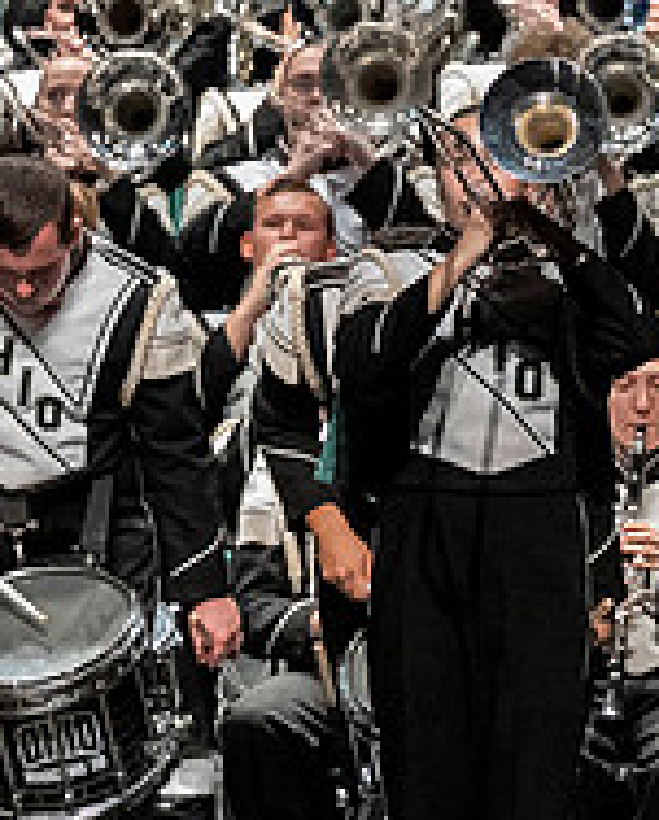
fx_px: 14763
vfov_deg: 3.2
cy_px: 523
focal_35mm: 607
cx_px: 1113
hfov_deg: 2.6
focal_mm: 140
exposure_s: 1/500
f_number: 4
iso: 4000
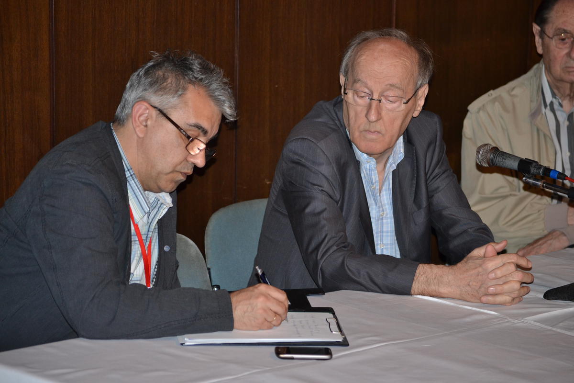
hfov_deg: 16.7
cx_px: 287
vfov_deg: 11.1
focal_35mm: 123
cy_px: 192
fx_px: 1961
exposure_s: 1/60
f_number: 4.2
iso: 800
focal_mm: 82
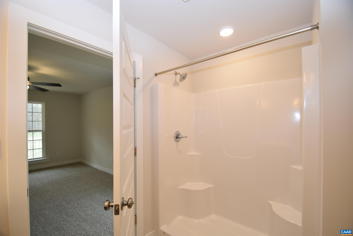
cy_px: 118
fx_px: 147
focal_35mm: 15
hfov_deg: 100.4
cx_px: 176
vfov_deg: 77.3
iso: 200
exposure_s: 1/60
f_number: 4
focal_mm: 10
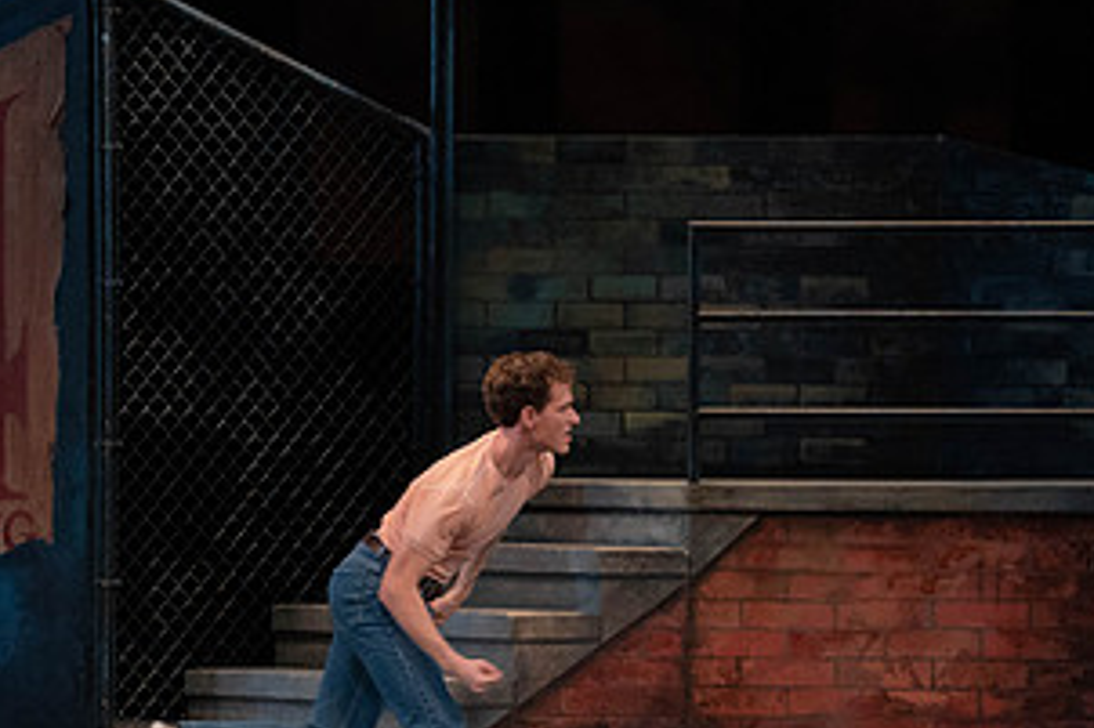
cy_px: 389
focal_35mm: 321
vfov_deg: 4.3
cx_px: 601
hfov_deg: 6.4
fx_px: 9749
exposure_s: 1/400
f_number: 4.5
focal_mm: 167
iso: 3200
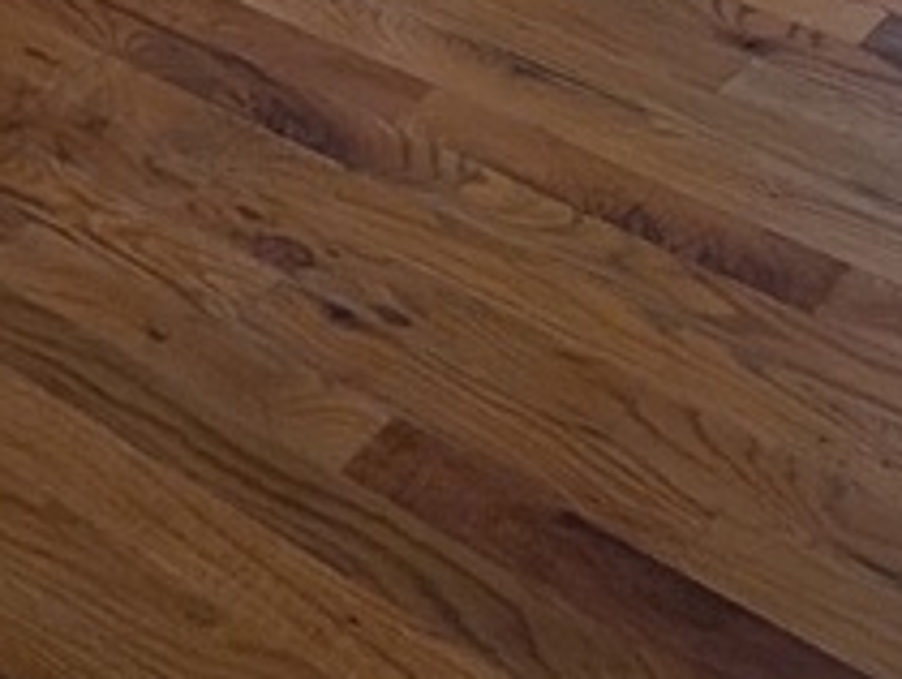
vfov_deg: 11.0
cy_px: -1388
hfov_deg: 23.3
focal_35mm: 82
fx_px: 2139
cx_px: 773
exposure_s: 1/120
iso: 82
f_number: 1.7
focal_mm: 2.02
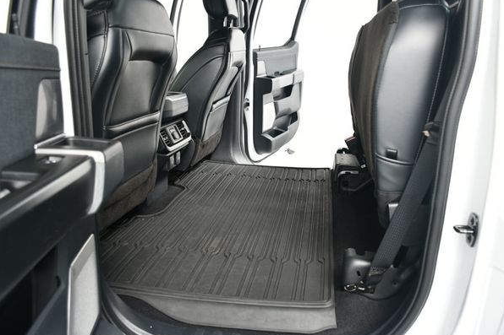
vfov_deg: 44.9
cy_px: 176
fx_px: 406
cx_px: 270
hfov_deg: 63.6
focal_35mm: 29
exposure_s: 1/160
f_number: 4.5
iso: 100
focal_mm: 18
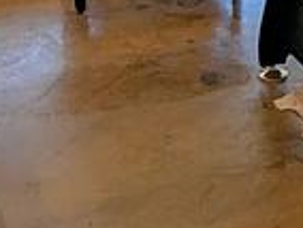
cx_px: 292
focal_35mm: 70
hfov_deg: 26.5
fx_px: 614
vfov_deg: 17.8
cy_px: -157
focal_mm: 2.35
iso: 51
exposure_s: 1/532
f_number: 2.2
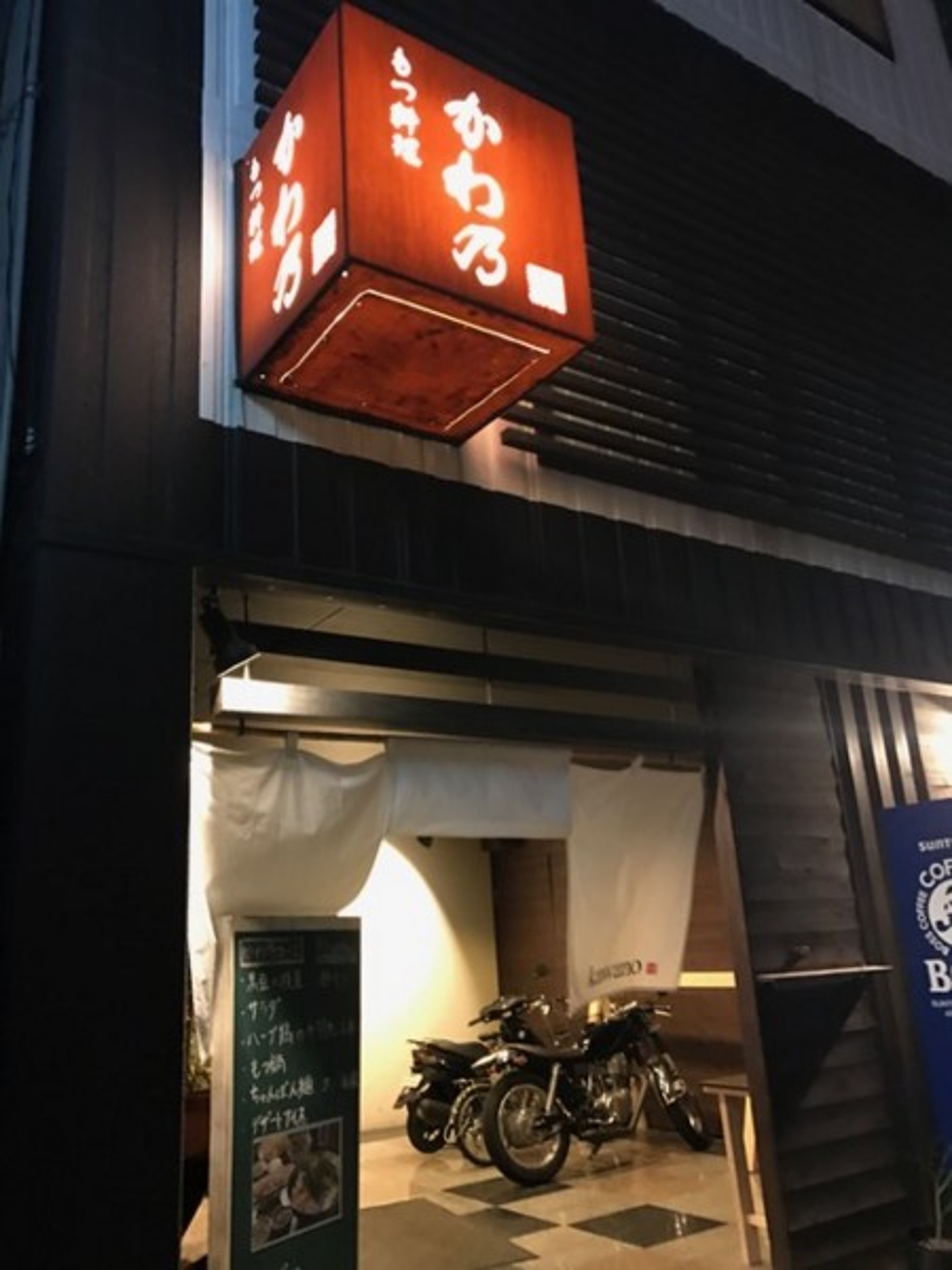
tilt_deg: +21.2
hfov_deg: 49.7
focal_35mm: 28
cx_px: 476
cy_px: 635
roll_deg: +3.3
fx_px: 1027
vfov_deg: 63.4
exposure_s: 1/8
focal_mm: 3.99
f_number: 1.8
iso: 80
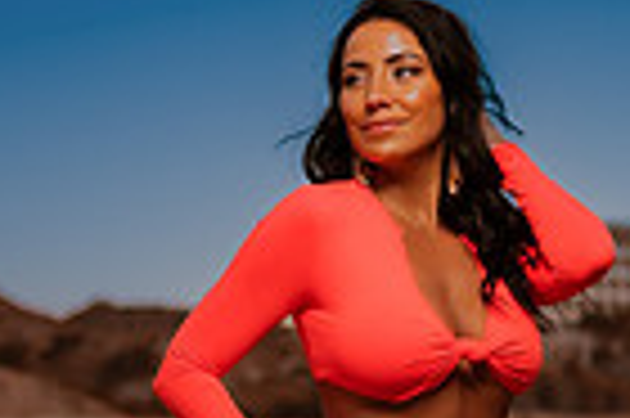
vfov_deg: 9.3
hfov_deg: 14.1
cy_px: 472
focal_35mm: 145
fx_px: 2535
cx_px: 176
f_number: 1.8
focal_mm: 35
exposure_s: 1/100
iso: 50
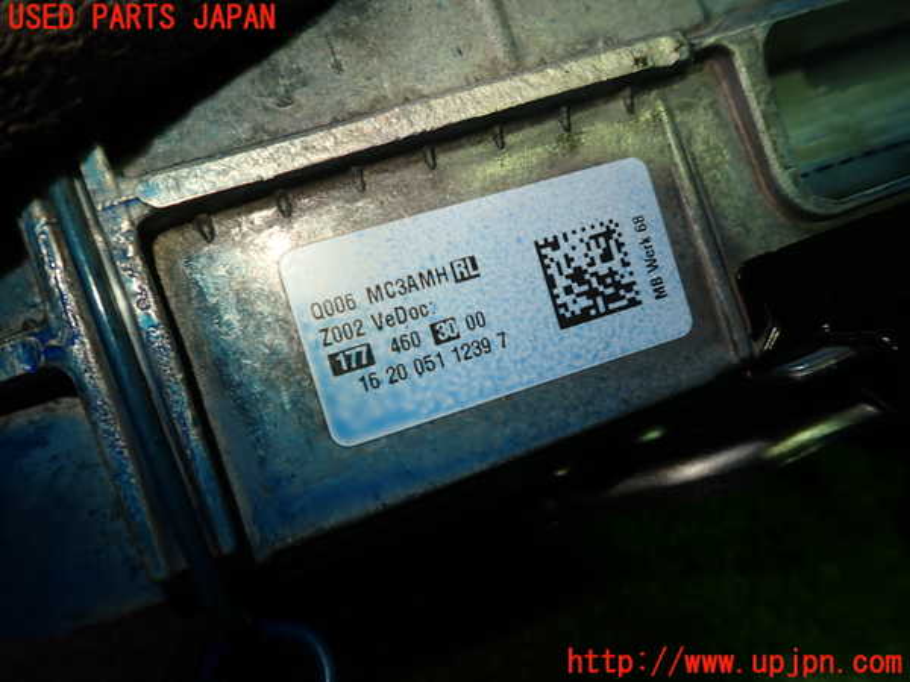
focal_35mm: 25
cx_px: 455
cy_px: 341
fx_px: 657
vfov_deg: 54.9
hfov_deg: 69.4
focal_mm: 4.5
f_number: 2.8
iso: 100
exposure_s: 1/80
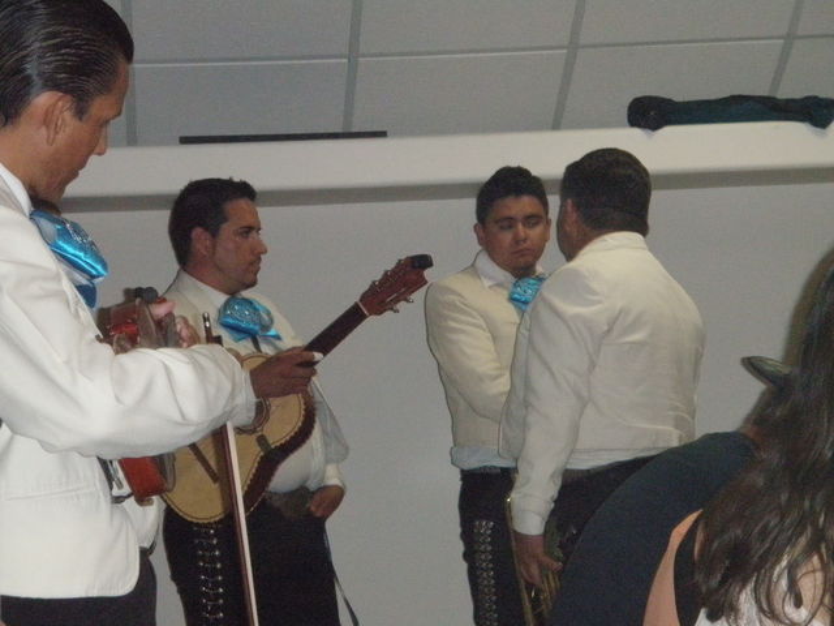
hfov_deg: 17.3
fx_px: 2747
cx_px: 417
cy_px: 313
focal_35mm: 114
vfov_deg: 13.0
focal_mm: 20.1
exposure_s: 1/100
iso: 800
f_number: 5
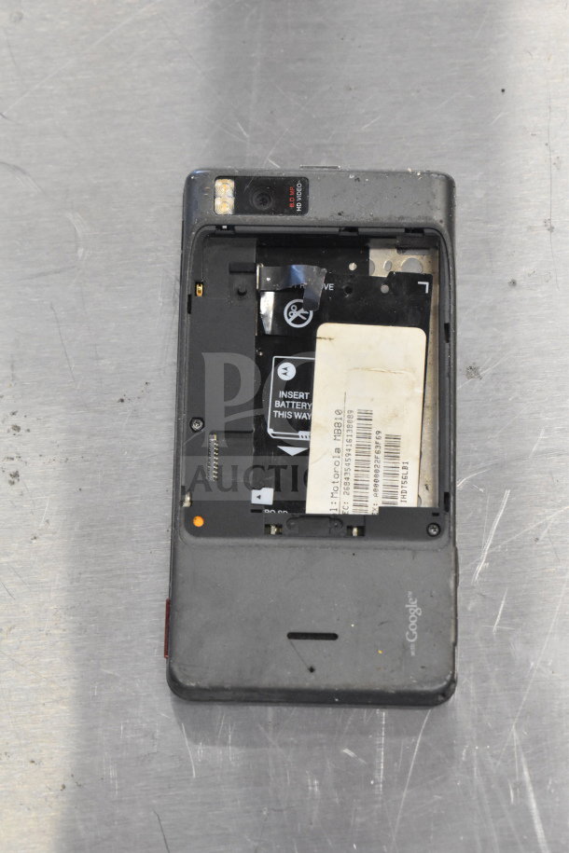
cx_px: 284
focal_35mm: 82
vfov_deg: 24.6
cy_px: 426
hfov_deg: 16.6
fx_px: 1956
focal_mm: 55
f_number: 5.6
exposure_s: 1/100
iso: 4500
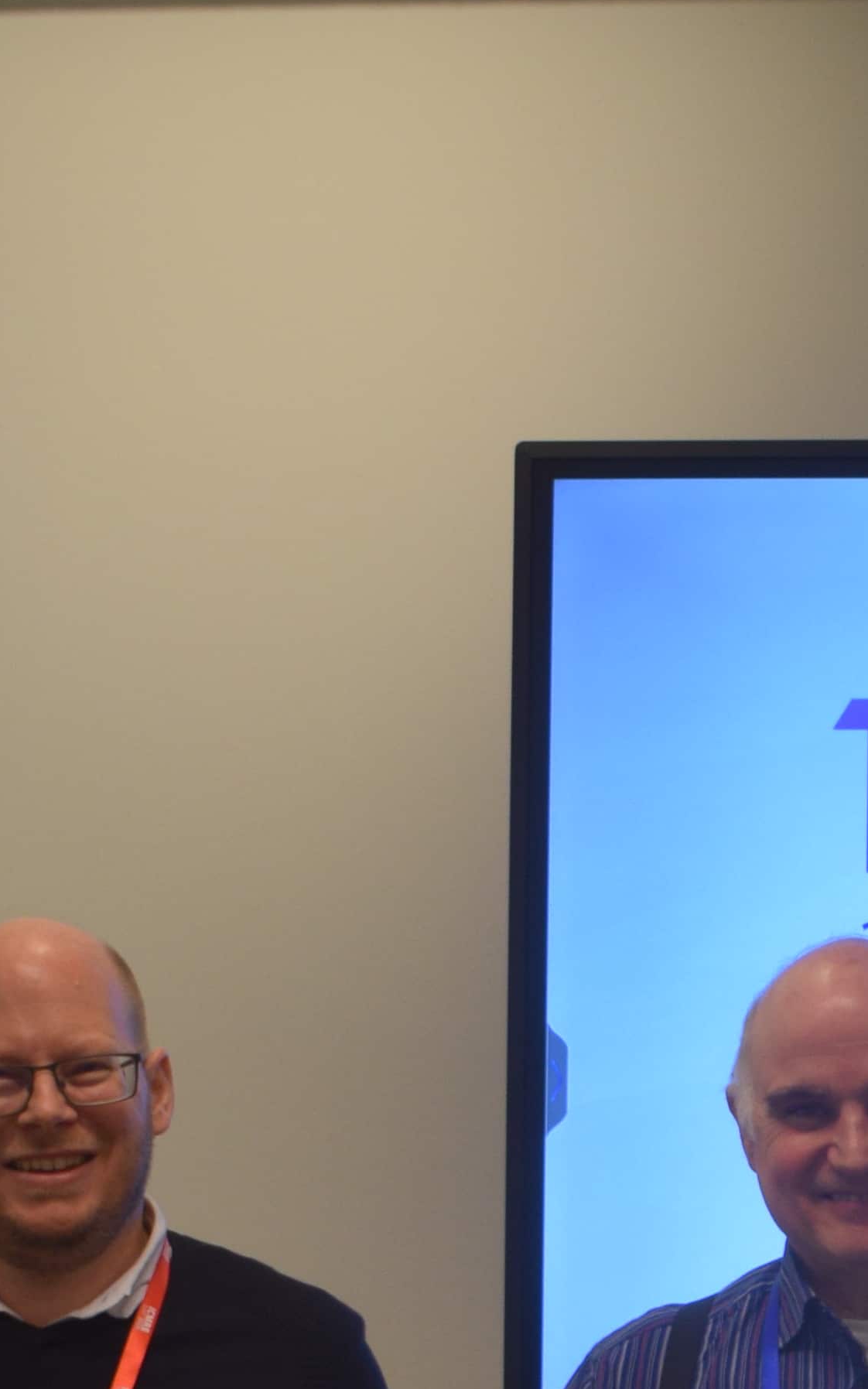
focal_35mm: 128
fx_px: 4835
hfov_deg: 10.1
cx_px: 1106
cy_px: 1368
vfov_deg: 16.1
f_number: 4
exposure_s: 1/60
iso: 450
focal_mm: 25
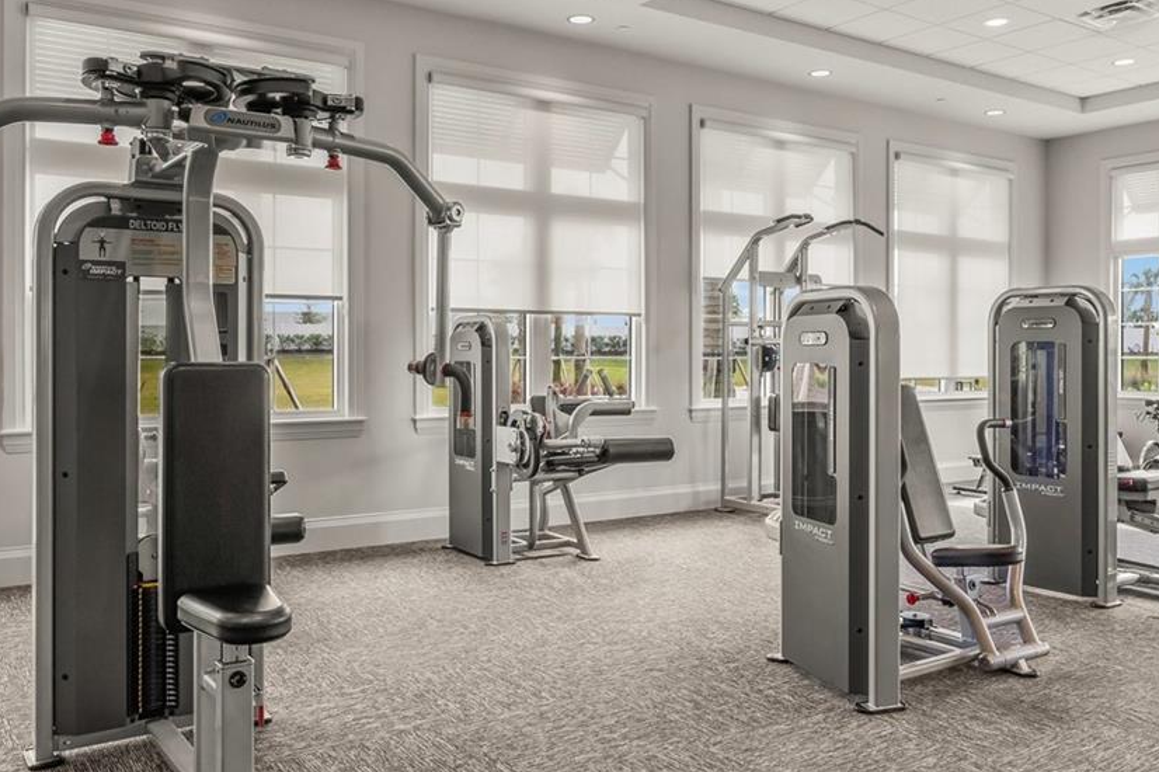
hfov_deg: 60.3
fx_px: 998
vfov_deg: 42.3
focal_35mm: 31
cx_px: 612
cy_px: 379
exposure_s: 1/4
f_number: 6.3
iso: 160
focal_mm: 16
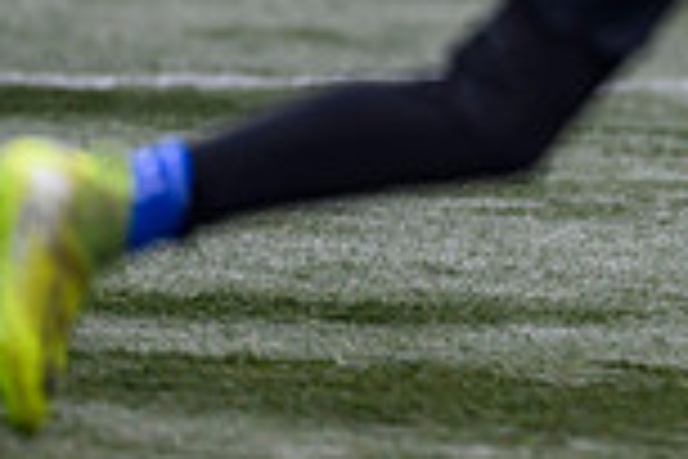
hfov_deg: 1.2
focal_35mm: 1664
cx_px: 1427
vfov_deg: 0.8
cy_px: -483
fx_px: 31798
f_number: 3.5
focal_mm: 400
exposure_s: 1/1600
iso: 500
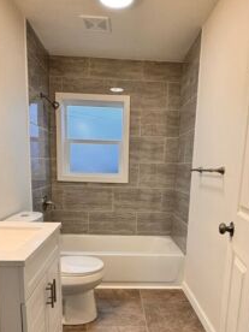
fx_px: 259
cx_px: 131
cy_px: 215
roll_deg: -2.1
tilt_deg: -11.3
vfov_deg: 64.0
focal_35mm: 27
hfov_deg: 51.3
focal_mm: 2.22
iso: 100
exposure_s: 1/120
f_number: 2.2
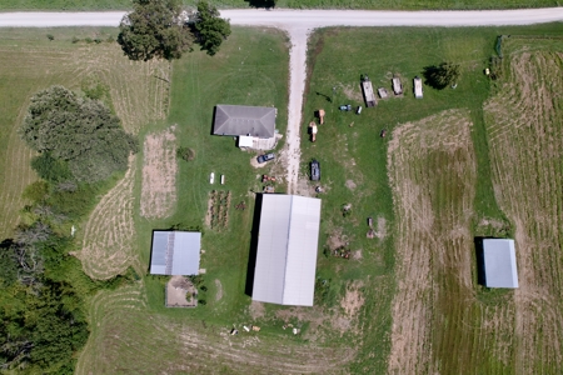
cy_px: 188
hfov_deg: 78.6
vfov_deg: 57.2
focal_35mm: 22
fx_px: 344
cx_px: 282
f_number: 2.8
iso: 100
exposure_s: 1/120
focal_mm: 8.38
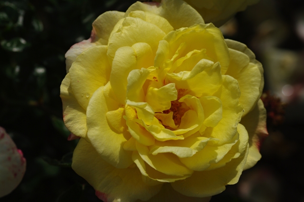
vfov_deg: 10.1
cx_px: 152
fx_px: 1139
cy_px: 101
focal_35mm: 135
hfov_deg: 15.2
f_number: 8
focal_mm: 90
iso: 100
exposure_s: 1/500
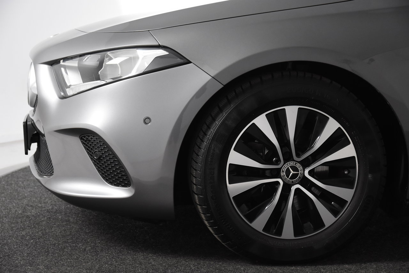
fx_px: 682
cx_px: 204
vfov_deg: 22.6
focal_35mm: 60
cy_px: 136
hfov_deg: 33.4
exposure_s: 1/100
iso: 1600
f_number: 5
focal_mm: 40
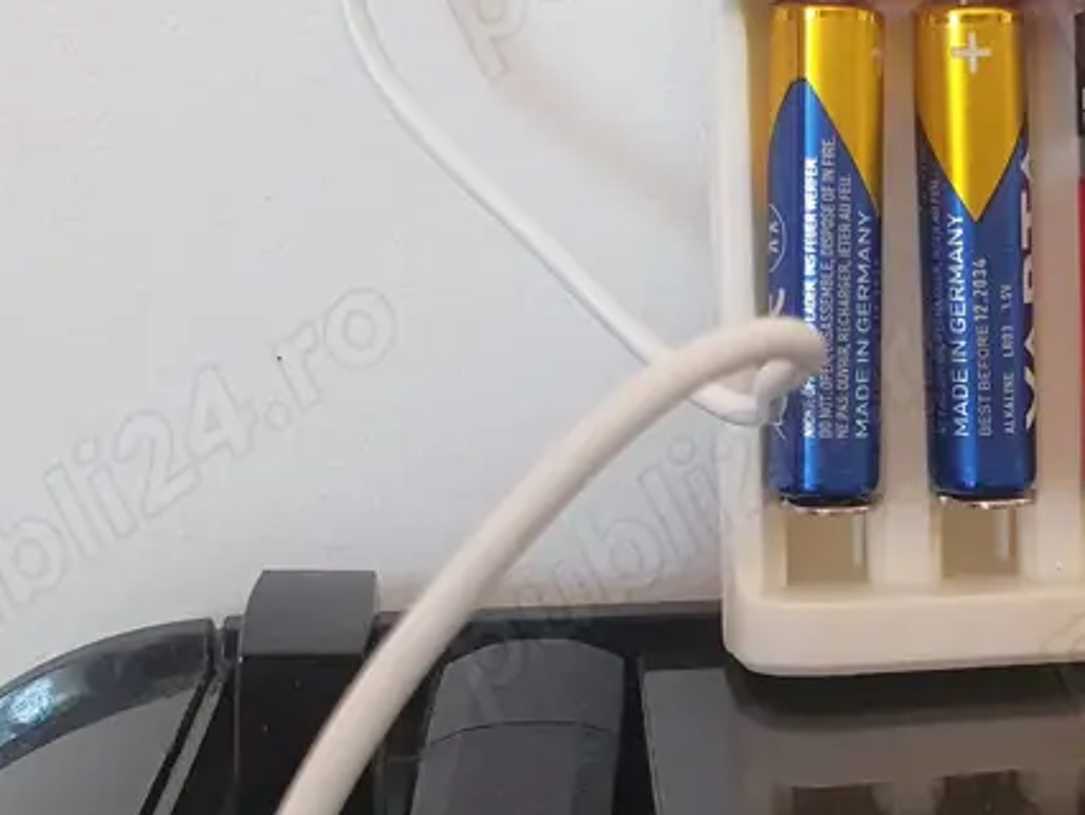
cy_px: 537
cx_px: 1014
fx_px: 1913
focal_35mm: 61
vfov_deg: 23.9
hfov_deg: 30.1
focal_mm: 4.32
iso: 200
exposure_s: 1/120
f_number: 2.4
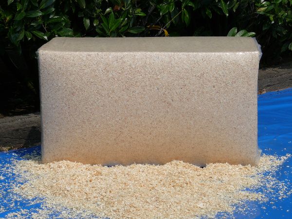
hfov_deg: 20.7
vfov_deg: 15.6
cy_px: 110
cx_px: 146
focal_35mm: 95
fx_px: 801
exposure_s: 1/640
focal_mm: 14.1
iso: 80
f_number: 6.3
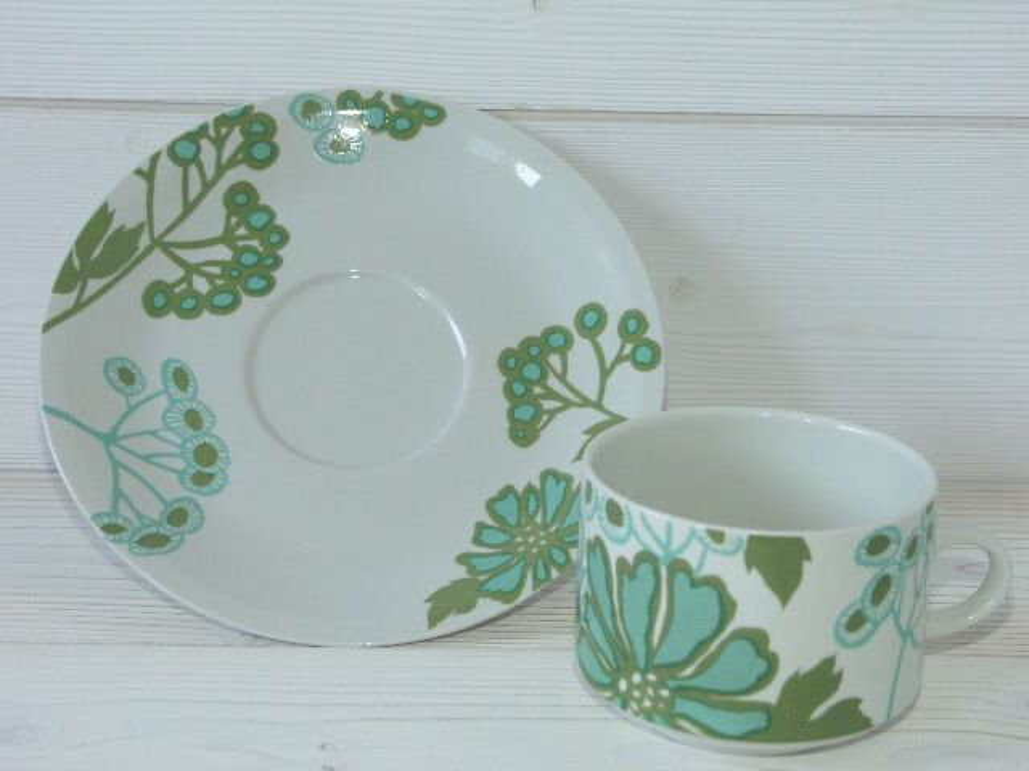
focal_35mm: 75
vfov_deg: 19.6
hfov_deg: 26.0
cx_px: 514
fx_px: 2229
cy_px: 386
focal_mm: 18.52
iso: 100
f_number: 3.5
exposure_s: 1/100
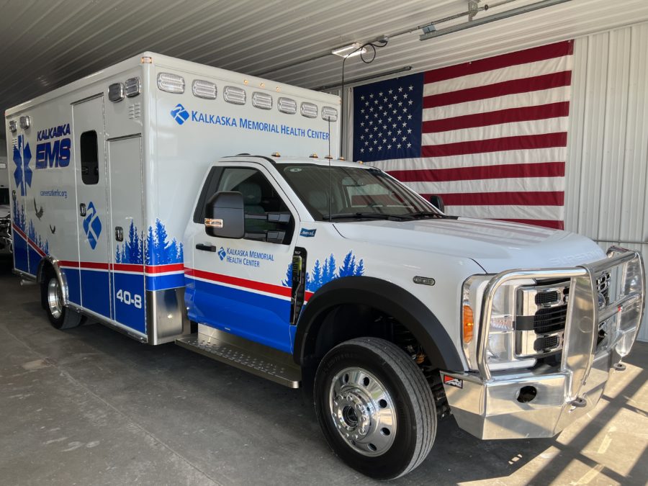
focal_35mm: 26
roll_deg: -0.6
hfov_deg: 67.3
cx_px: 324
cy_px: 243
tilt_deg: -5.4
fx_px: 487
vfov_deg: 53.1
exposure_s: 1/482
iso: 50
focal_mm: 5.7
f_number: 1.5
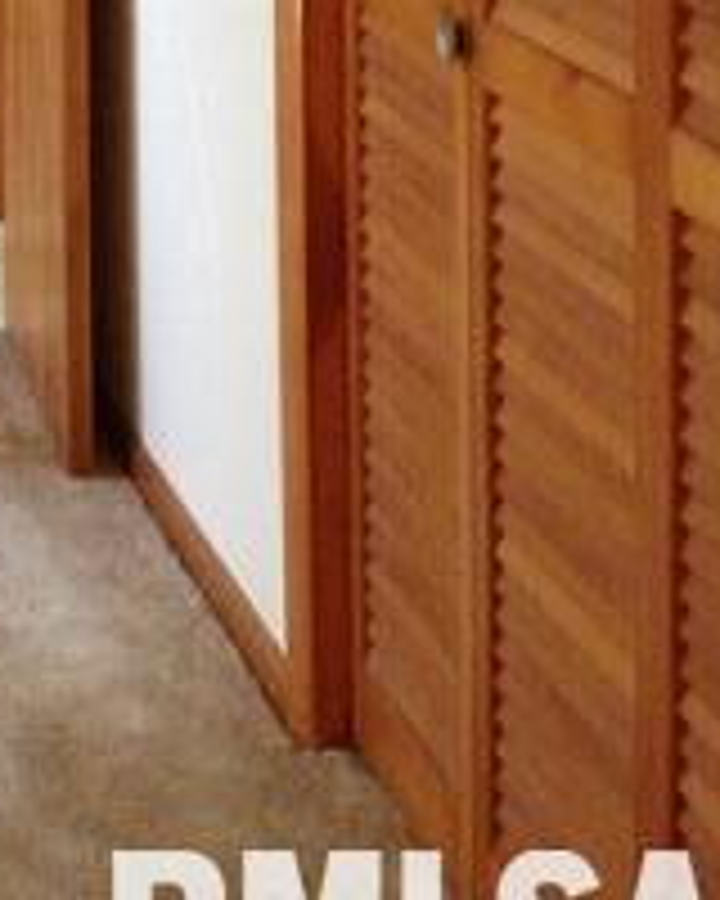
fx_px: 2744
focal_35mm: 103
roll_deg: +2.3
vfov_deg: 17.2
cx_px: -284
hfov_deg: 14.2
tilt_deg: -0.9
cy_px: -360
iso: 400
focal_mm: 4.12
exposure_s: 1/20
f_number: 2.4
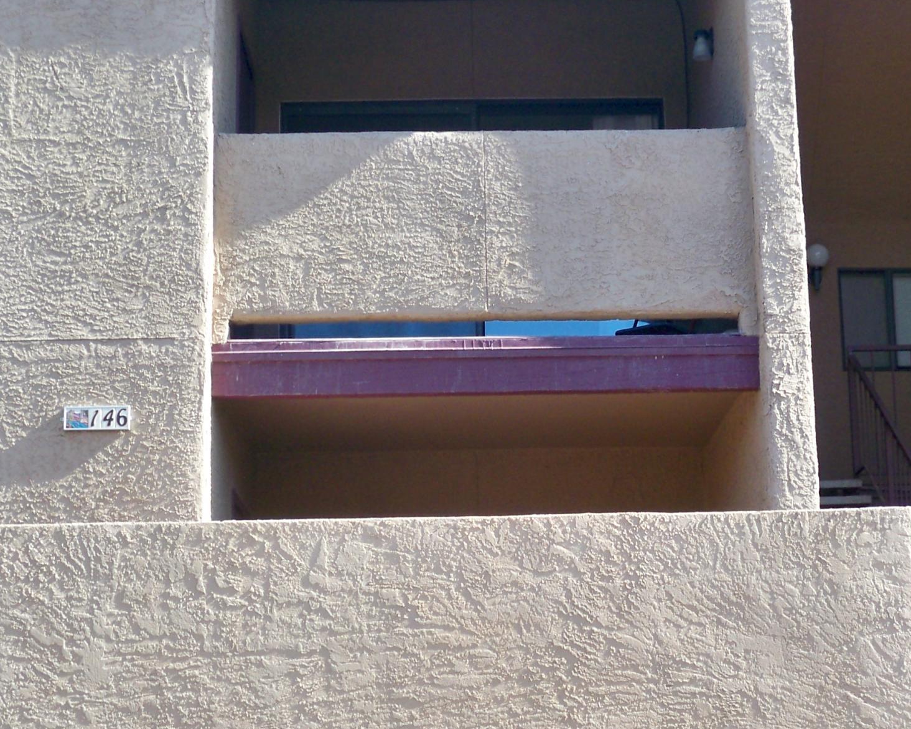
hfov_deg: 27.1
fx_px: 1887
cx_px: 565
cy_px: 456
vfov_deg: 21.8
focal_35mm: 70
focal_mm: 6.3
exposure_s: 1/250
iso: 64
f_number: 3.1
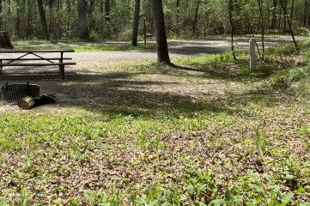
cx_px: 42
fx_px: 413
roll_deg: +0.4
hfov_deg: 38.8
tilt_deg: -3.0
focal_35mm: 48
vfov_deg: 27.3
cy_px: 34
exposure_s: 1/1721
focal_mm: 5.1
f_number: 1.6
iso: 50
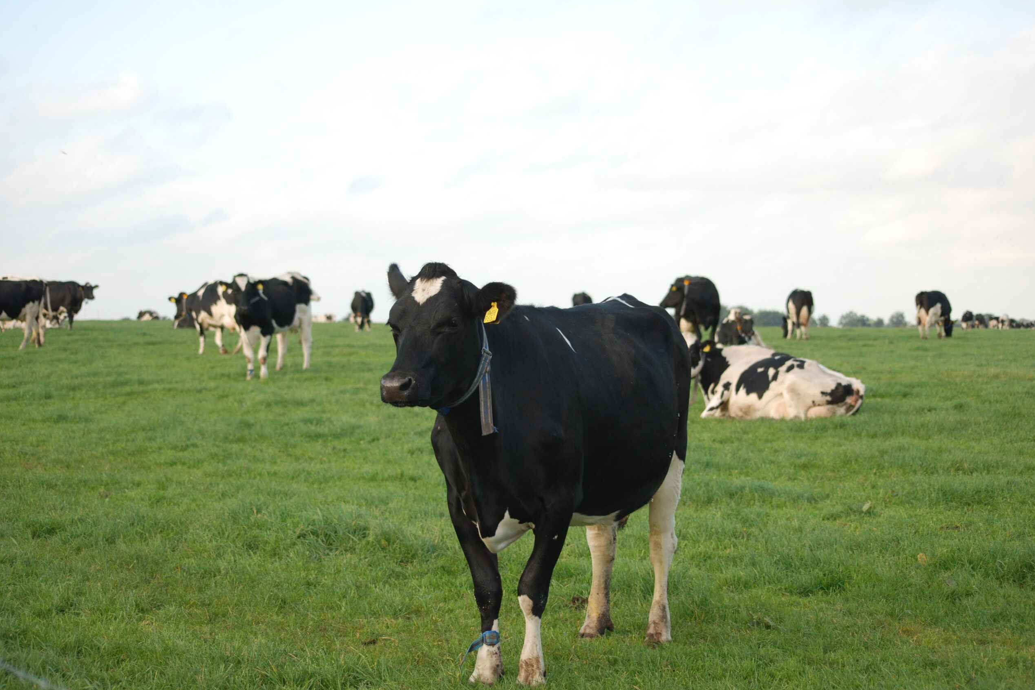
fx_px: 2444
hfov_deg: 23.9
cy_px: 348
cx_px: 516
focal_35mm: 85
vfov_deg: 16.1
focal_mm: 56
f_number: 4
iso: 100
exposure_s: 1/200
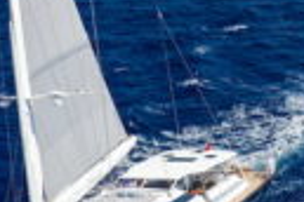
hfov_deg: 12.2
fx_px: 1410
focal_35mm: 167
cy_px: -35
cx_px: 54
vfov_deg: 8.1
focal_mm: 14.45
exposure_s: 1/500
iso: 200
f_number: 4
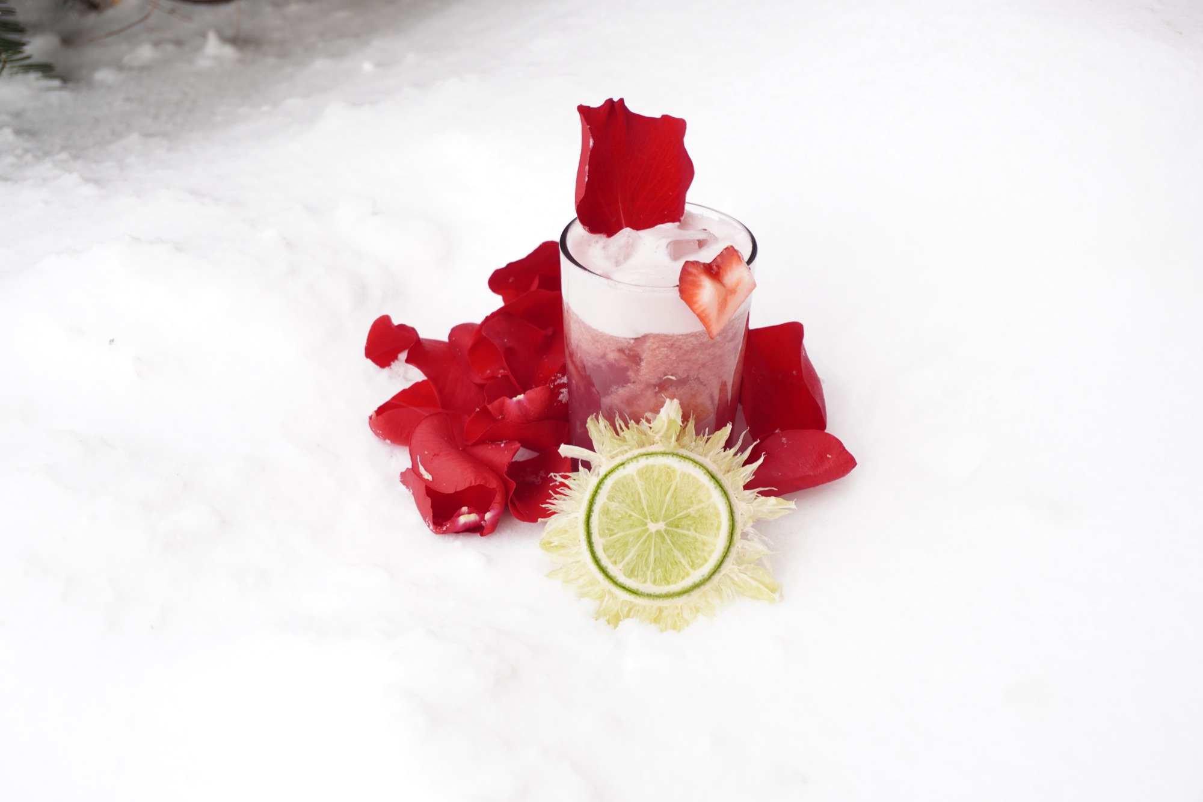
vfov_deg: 18.2
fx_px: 2506
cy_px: 401
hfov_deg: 27.0
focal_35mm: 75
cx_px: 602
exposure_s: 1/50
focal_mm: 50
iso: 100
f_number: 5.6
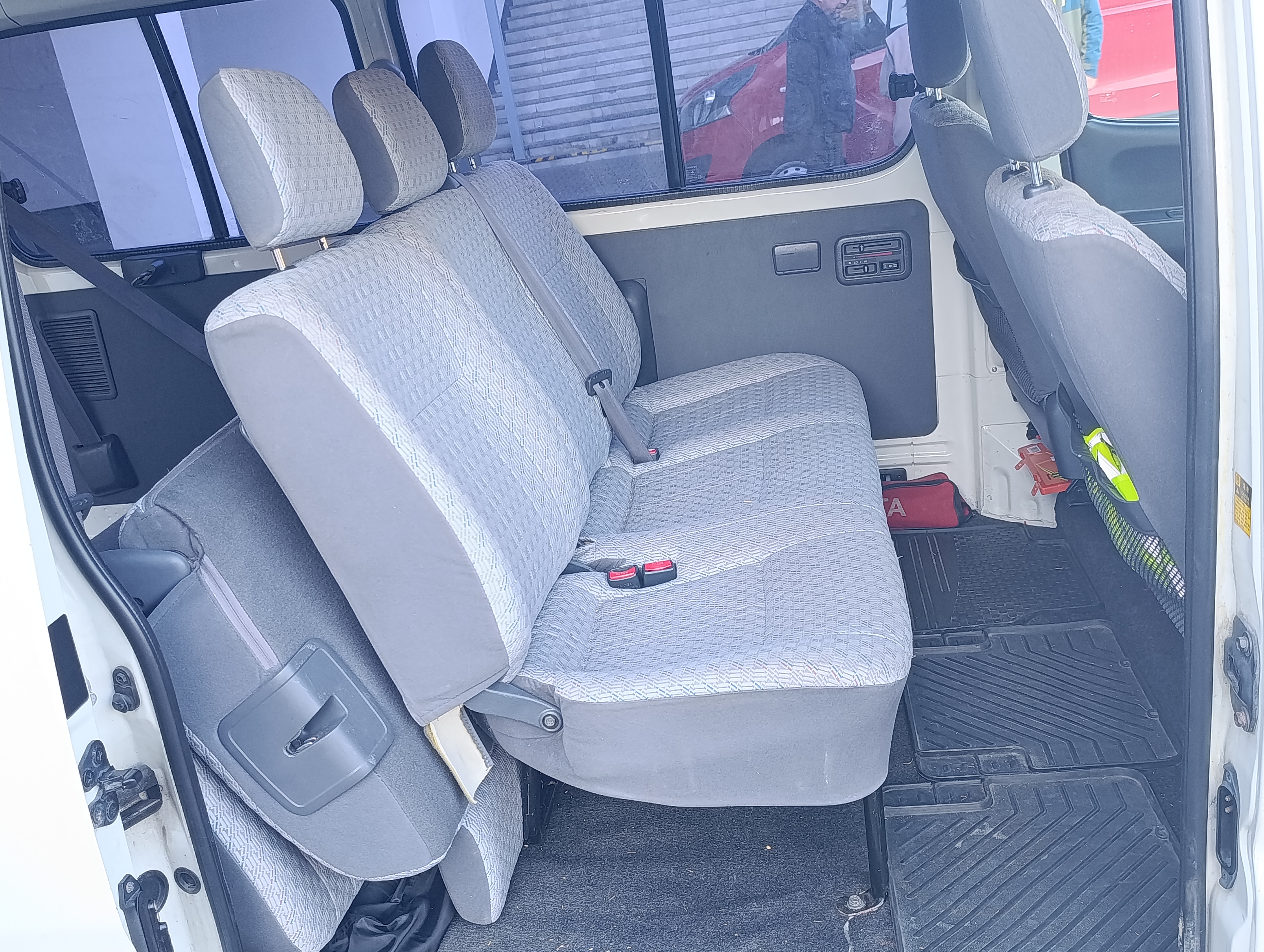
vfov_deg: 41.9
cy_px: 476
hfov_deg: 53.9
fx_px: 1243
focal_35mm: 34
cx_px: 632
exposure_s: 1/100
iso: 371
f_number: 1.65
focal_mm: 6.11
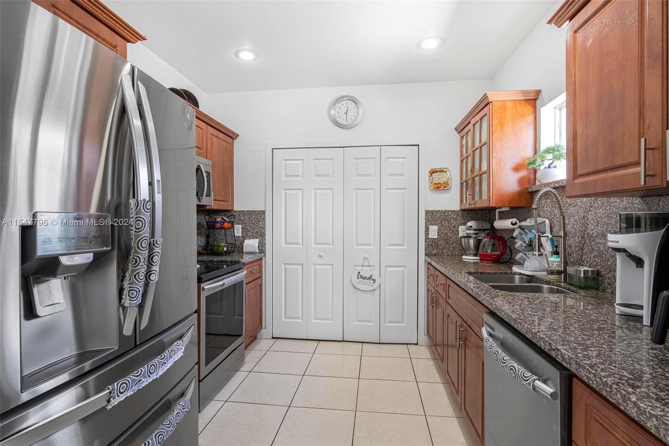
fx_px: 334
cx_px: 334
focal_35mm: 18
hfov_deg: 90.0
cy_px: 223
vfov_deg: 67.4
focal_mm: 18
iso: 200
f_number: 9
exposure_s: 1/4
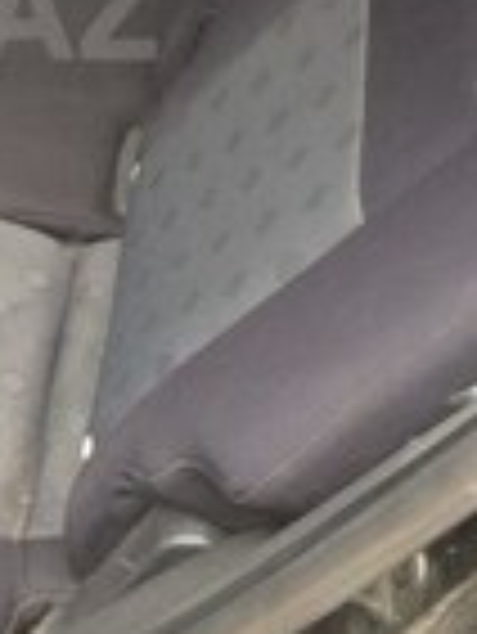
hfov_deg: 13.8
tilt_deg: -38.0
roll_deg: -0.8
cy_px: 9
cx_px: -189
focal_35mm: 102
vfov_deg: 18.8
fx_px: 1871
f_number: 2.2
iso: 32
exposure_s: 1/50
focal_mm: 4.15
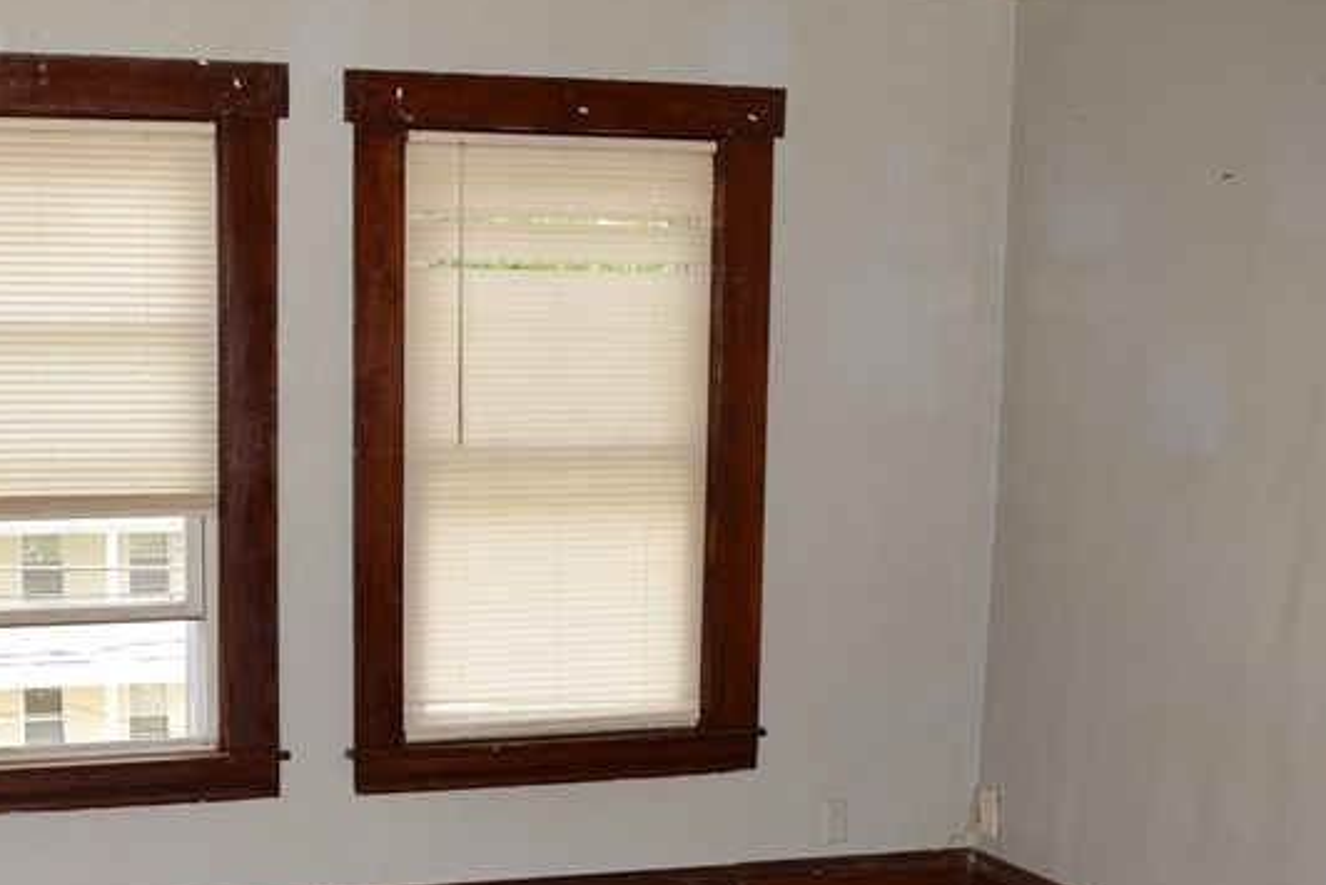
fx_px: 1916
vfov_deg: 25.5
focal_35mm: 52
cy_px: 717
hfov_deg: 37.4
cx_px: 369
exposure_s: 1/125
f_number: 6.3
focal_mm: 18
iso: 100
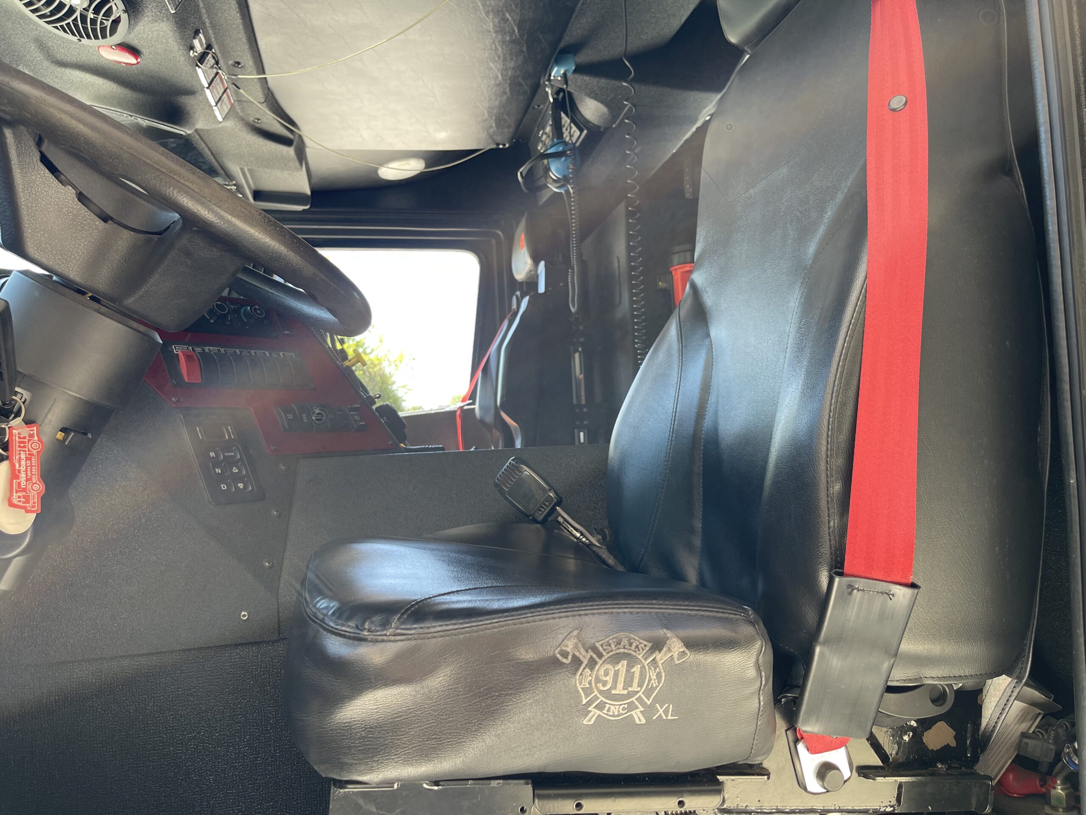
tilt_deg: +1.1
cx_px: 543
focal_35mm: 26
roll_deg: +2.2
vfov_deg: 53.1
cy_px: 408
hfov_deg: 67.3
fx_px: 816
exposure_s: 1/121
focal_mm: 5.1
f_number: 1.6
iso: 40
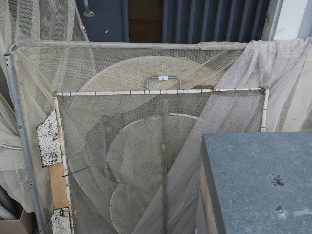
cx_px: 156
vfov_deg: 41.8
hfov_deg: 53.9
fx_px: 307
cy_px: 117
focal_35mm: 34
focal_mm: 17
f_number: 5
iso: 200
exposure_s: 1/160
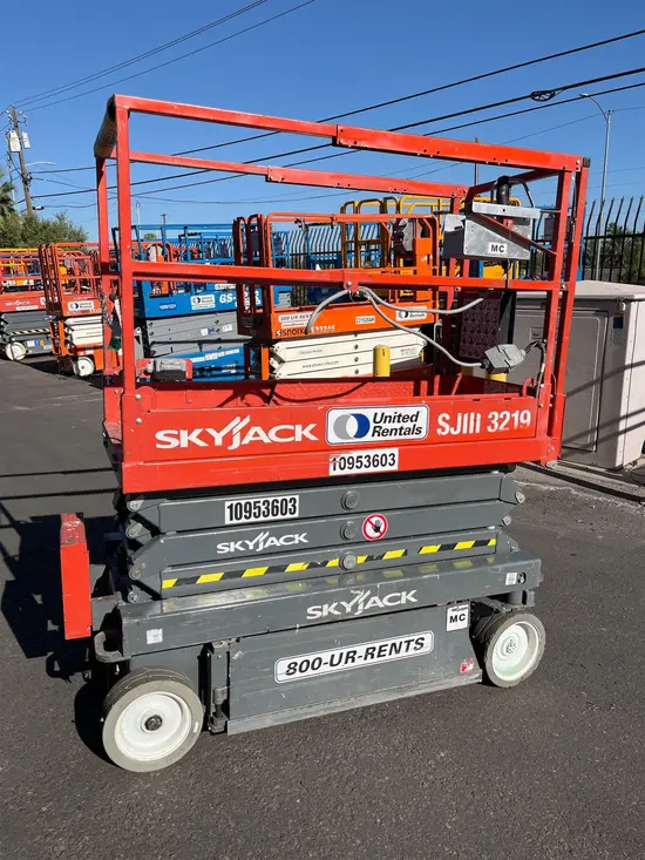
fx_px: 646
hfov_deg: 53.1
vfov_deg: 67.3
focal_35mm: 26
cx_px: 322
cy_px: 430
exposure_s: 1/4854
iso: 50
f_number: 1.6
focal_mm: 5.1
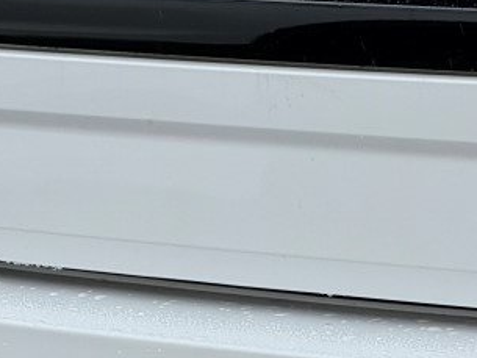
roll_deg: -0.9
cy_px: 186
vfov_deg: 3.7
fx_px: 5555
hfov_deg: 4.9
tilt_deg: -4.2
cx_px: 391
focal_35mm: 403
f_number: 2.8
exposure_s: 1/270
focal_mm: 15.66
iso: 50
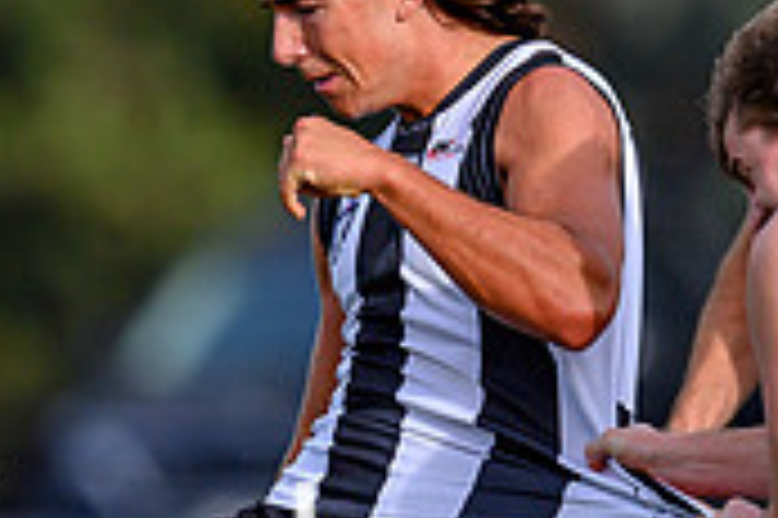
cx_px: 79
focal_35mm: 2083
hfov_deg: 1.0
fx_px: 44972
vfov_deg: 0.7
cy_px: 535
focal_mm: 500
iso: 125
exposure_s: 1/1600
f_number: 4
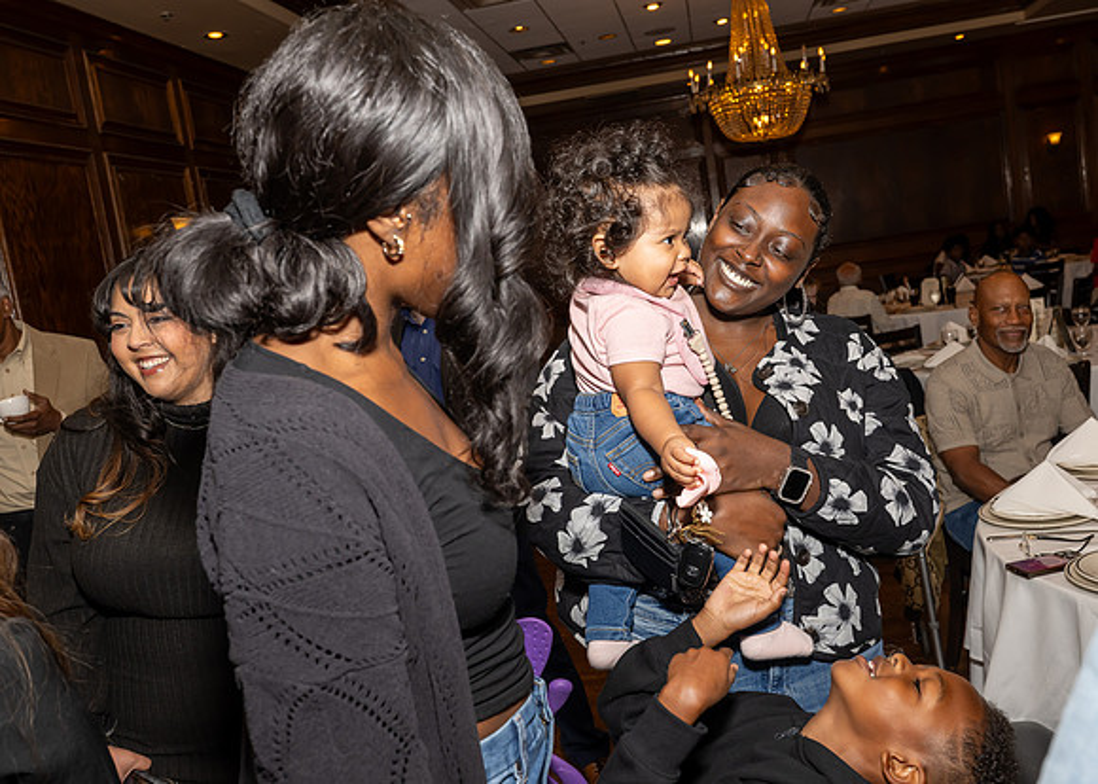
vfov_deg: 41.7
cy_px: 392
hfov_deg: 56.1
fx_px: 1029
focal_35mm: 33
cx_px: 588
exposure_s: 1/250
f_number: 7.1
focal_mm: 31.5
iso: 500
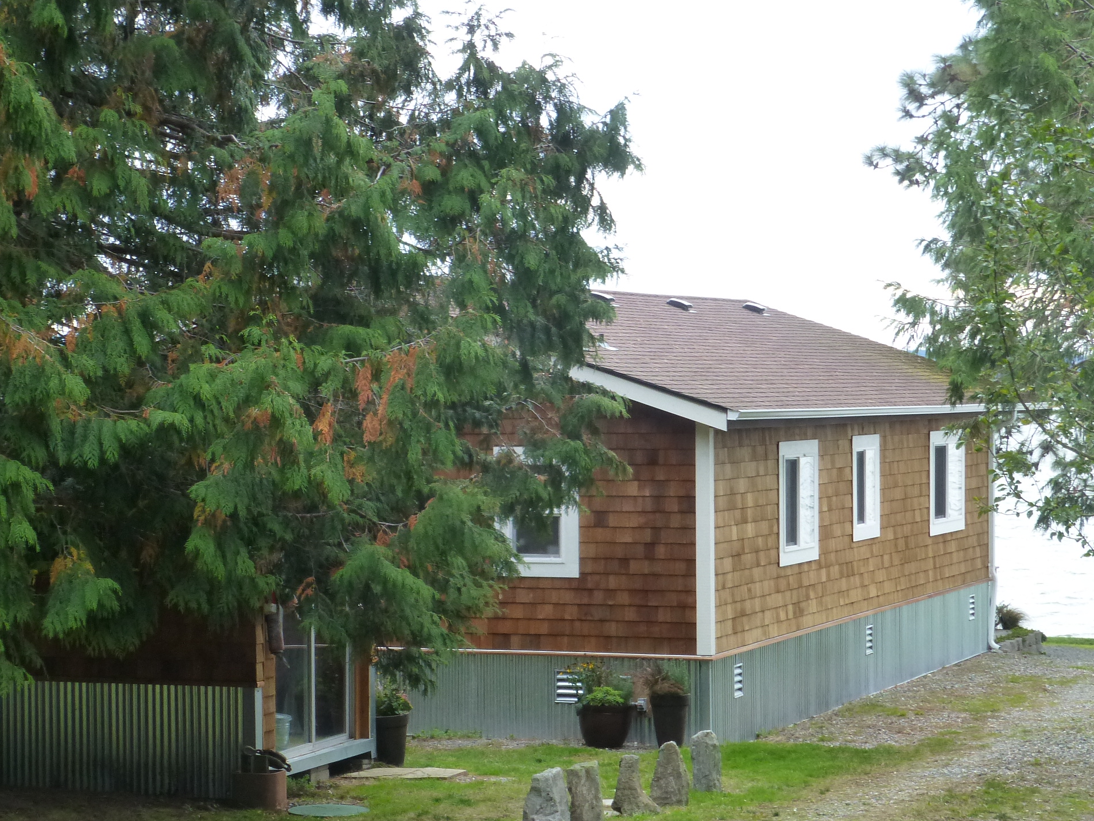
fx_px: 2971
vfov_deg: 15.7
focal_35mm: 94
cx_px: 515
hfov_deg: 20.9
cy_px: 425
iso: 320
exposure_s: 1/160
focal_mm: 12.5
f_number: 5
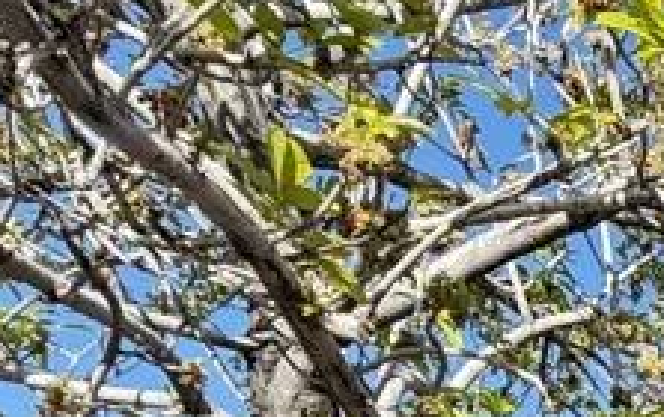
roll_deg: +0.3
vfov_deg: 15.3
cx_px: 1036
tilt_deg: +2.5
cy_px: 840
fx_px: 1232
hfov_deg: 23.3
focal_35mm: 68
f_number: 2.2
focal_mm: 2.22
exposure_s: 1/390
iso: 50
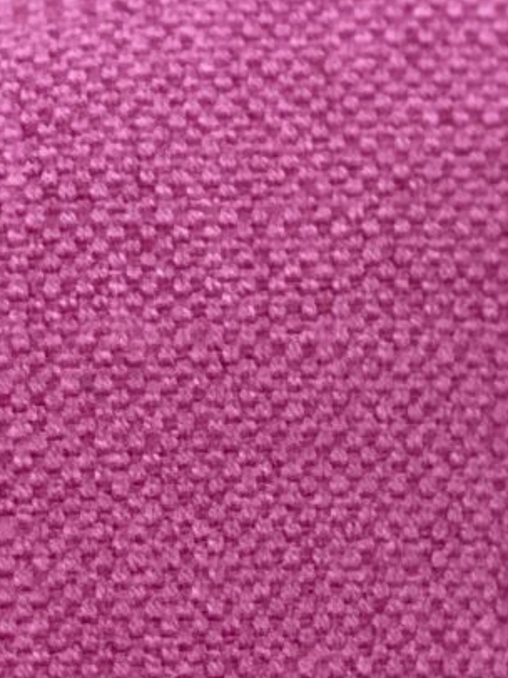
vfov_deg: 6.0
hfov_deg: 4.5
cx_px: 314
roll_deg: -0.2
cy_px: 878
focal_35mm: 328
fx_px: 6425
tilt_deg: -17.1
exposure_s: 1/122
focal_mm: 6
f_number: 2
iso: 125
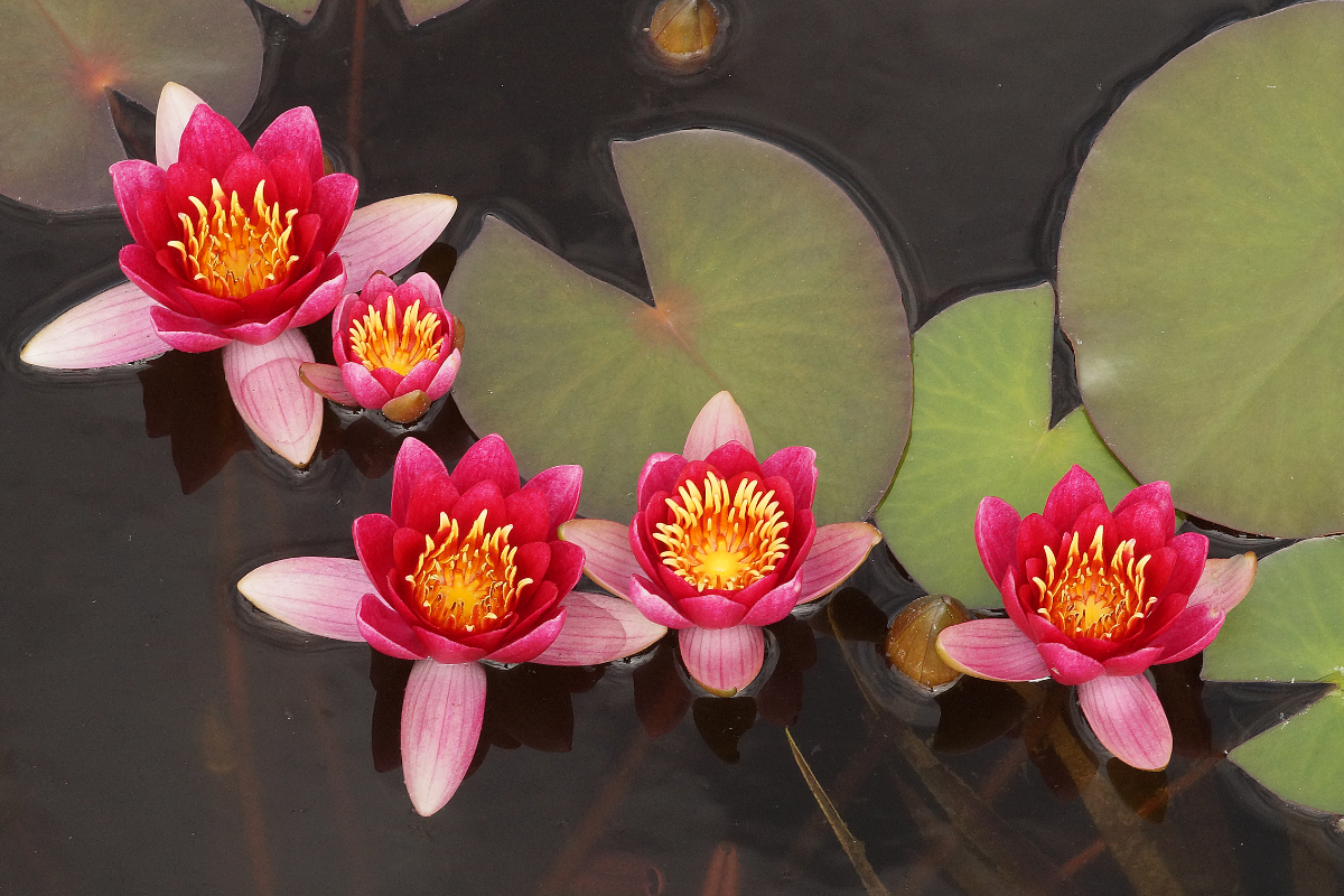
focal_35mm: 150
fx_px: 5600
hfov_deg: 13.7
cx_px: 672
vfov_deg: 9.1
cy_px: 448
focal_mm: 100
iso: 640
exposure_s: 1/160
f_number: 14
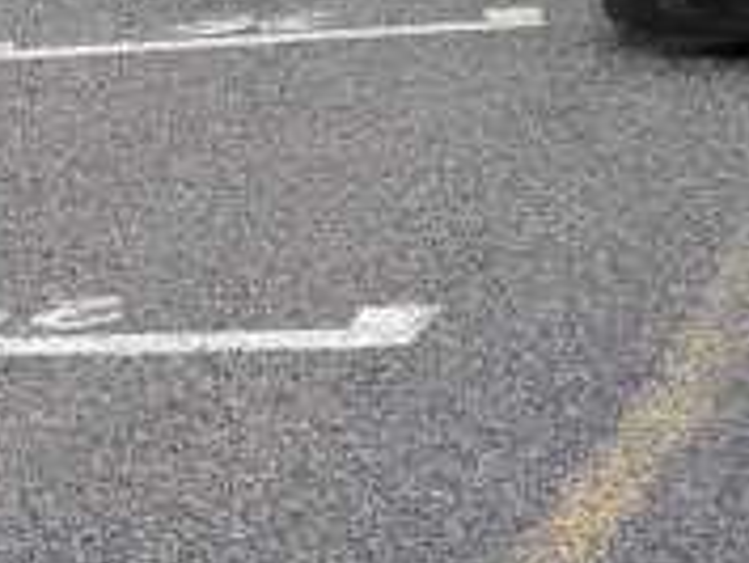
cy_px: -364
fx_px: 4417
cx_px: 298
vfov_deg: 7.1
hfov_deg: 9.7
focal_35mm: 204
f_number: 1.7
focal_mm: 4.71
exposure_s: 1/100
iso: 64
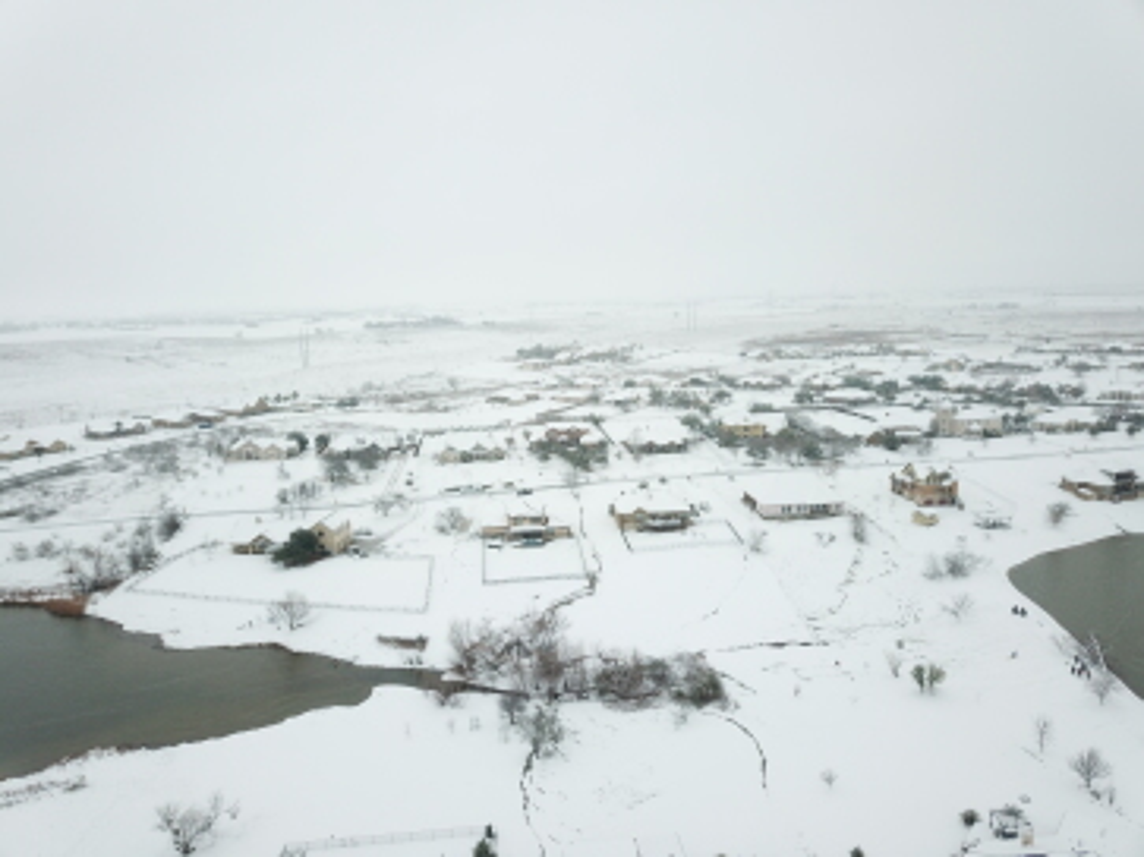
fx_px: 859
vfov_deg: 53.0
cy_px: 428
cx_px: 572
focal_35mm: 26
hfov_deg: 67.3
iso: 100
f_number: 2.2
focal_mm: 4.73
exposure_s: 1/40
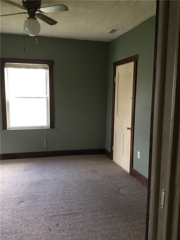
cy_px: 120
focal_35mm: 31
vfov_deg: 58.4
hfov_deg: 45.4
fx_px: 215
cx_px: 90
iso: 100
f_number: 2.4
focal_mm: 3.3
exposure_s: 1/30
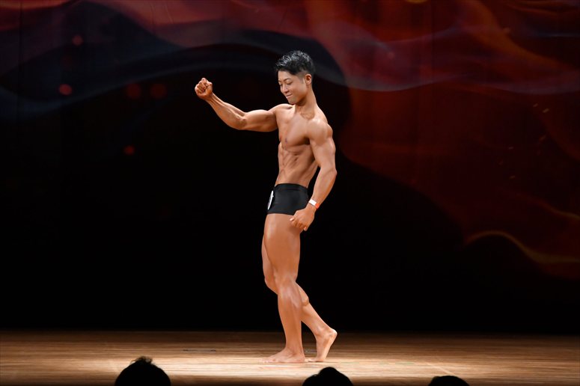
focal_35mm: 255
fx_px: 4106
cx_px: 290
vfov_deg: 5.4
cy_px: 193
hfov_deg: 8.1
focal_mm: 170
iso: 3200
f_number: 5.6
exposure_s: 1/400
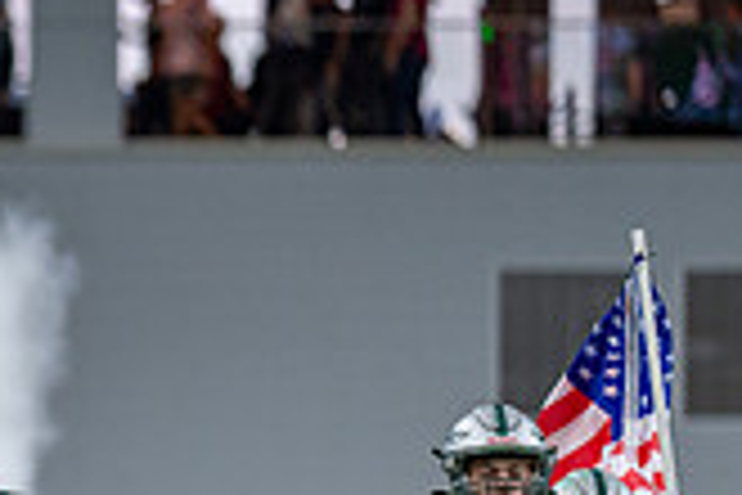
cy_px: 769
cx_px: -645
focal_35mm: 564
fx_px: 11624
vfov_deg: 2.4
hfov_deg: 3.6
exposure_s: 1/1250
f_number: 1.8
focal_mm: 135
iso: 1250
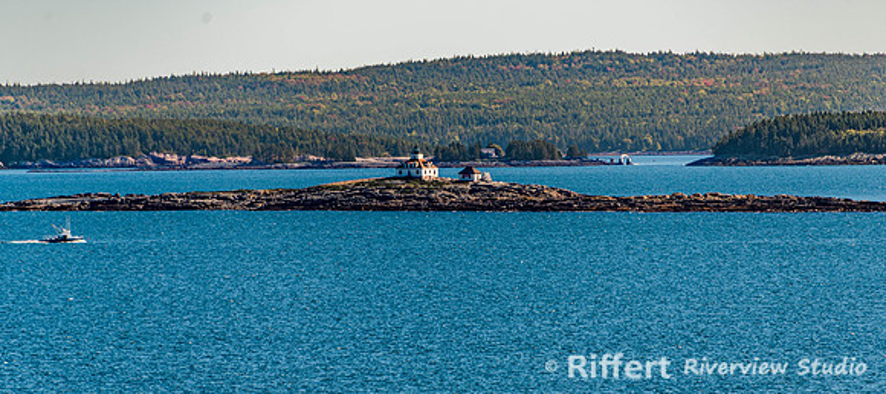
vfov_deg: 2.7
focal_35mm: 378
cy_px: 190
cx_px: 452
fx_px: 8480
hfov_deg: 6.0
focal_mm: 300
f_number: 7.1
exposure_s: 1/250
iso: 64
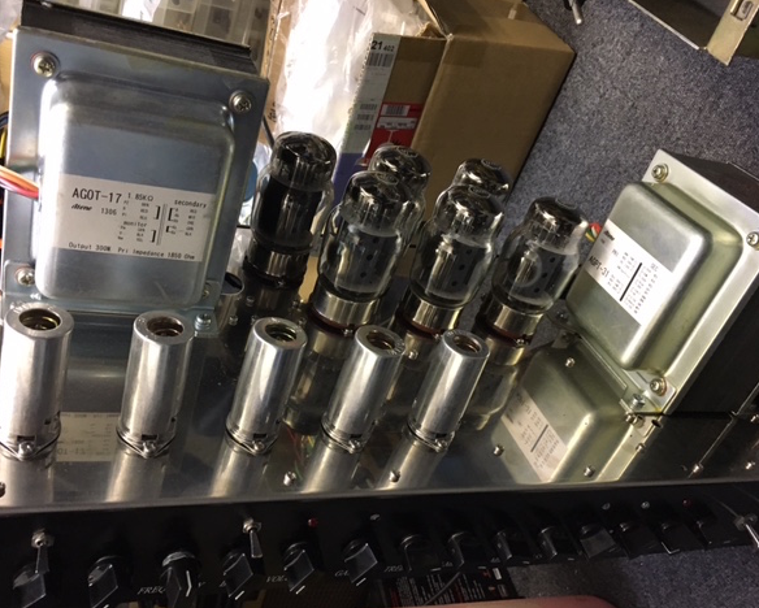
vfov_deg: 47.2
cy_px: 304
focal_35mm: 31
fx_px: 697
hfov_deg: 57.1
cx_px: 350
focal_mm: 4.15
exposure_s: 1/20
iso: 200
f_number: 2.2
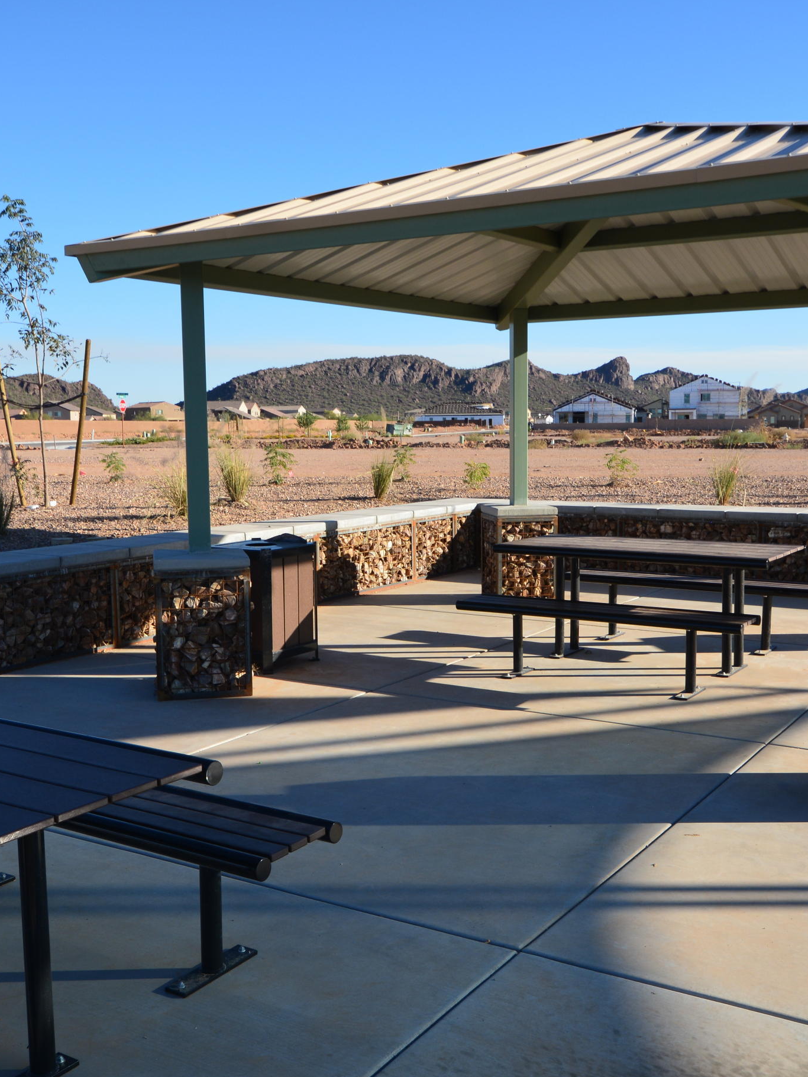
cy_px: 532
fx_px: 1183
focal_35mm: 38
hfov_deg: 37.7
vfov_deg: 49.0
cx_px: 435
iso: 220
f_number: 10
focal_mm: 16
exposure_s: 1/250
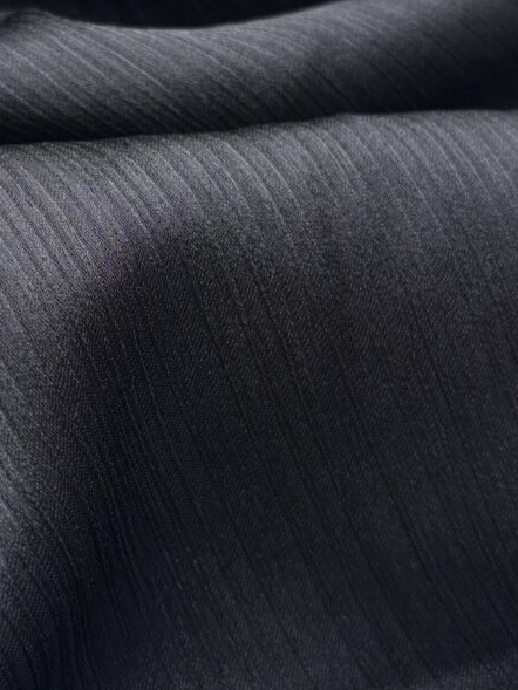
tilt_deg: -62.9
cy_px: 209
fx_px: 1057
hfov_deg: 27.3
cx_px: 146
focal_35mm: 53
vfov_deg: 35.7
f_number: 1.6
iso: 50
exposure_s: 1/113
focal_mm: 5.96
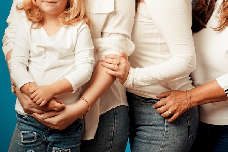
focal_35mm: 141
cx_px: 169
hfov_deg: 14.5
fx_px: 893
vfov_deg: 9.7
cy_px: 16
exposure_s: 1/100
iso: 100
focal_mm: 70
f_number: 4.5
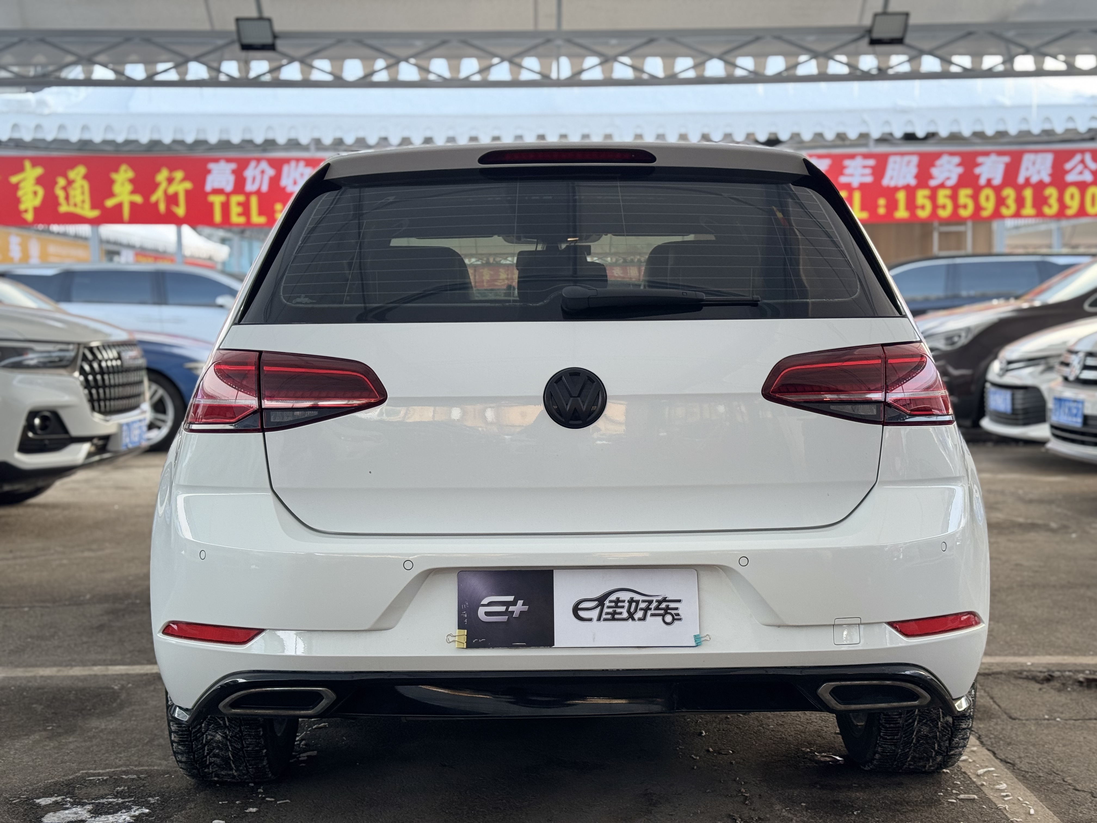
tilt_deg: -3.0
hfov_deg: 39.7
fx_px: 1521
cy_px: 412
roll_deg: +1.1
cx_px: 548
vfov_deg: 30.3
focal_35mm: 48
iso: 80
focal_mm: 6.76
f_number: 1.78
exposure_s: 1/121
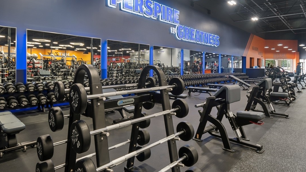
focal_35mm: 21
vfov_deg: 53.6
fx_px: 170
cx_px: 169
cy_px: 80
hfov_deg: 83.6
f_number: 5.6
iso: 200
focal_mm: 12
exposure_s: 1/15
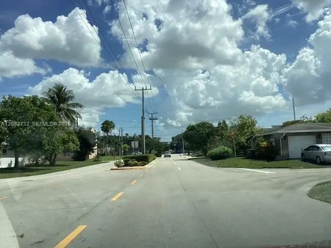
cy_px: 124
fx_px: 296
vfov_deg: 45.4
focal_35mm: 31
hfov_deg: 58.4
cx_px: 166
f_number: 2.4
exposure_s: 1/2398
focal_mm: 3.3
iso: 25
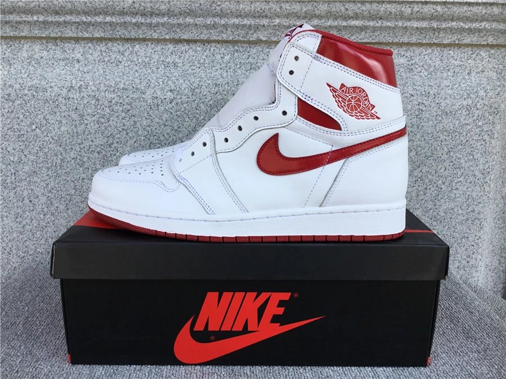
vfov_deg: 45.4
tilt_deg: -13.7
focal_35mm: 31
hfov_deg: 58.4
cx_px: 253
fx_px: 453
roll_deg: -0.1
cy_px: 190
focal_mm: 3.3
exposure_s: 1/374
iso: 25
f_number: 2.4
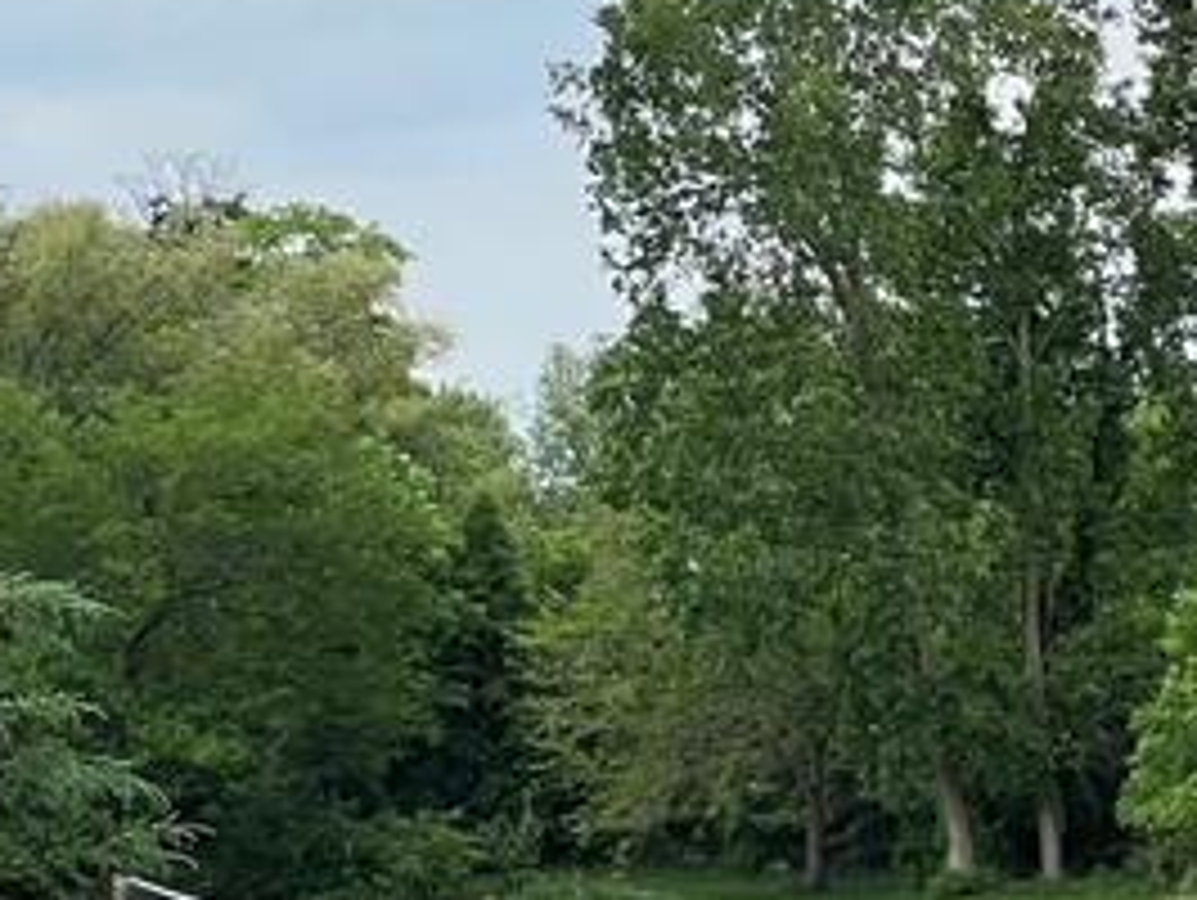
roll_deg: -0.2
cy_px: 1084
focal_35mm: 200
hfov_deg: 9.7
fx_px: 6922
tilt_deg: -2.7
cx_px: 1440
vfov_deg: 7.4
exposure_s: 1/326
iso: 25
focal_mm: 6
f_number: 2
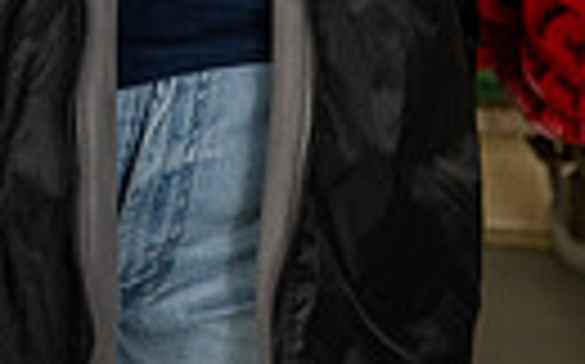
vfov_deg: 6.4
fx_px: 3090
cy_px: -571
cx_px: 108
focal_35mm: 194
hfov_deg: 10.8
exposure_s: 1/250
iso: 500
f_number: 7.1
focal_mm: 55
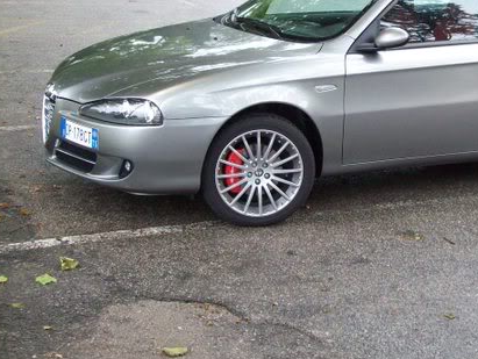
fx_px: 967
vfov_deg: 20.9
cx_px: 362
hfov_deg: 27.4
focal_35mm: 70
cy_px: 110
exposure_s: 1/38.2
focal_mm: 7.6
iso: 160
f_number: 3
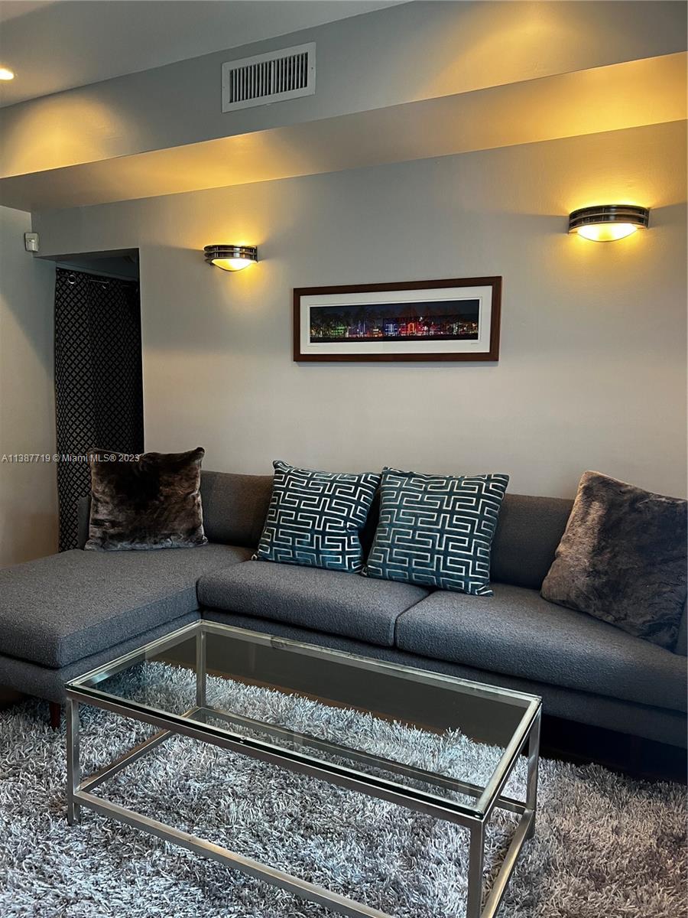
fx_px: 689
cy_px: 459
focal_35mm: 26
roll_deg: -0.7
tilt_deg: -6.1
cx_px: 344
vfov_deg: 67.3
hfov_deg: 53.1
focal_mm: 5.7
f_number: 1.5
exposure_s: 1/60
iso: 200
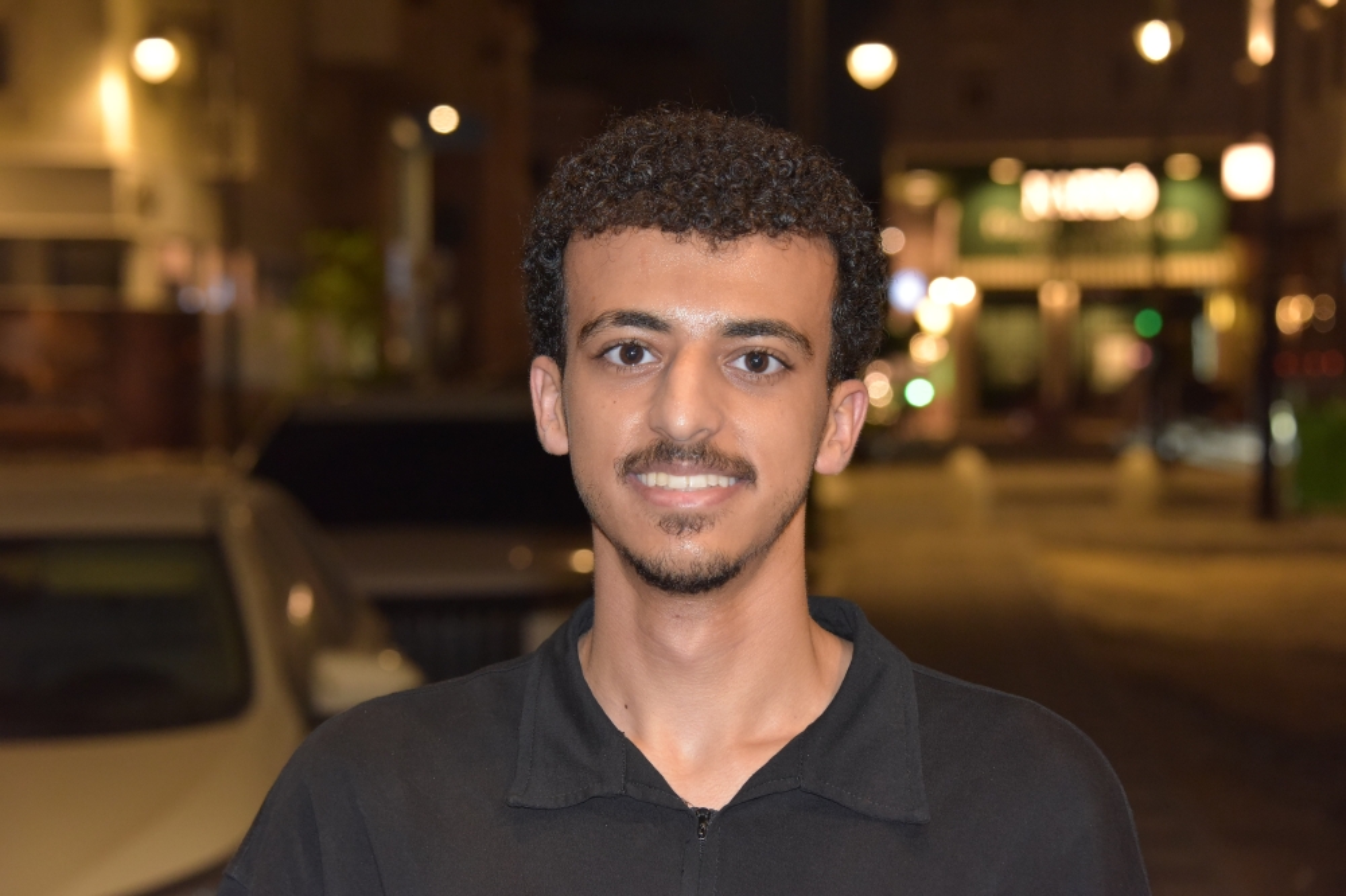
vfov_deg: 13.7
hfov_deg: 20.4
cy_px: 448
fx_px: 3737
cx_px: 673
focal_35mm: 100
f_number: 7.1
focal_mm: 100
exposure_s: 1/100
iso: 4000
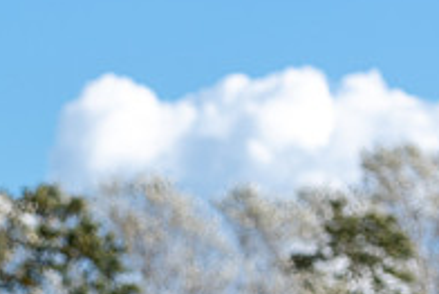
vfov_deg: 4.4
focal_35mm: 311
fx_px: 3795
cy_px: 419
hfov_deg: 6.6
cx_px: -43
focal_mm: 105
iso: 160
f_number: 2.8
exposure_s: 1/3200
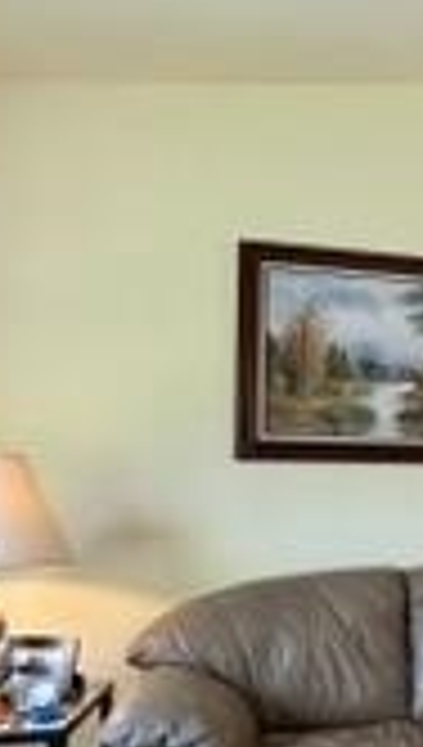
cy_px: 486
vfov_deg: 45.8
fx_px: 873
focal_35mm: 44
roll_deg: -0.7
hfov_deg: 23.3
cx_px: 585
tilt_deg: -0.2
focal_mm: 2.22
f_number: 2.2
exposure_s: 1/120
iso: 200
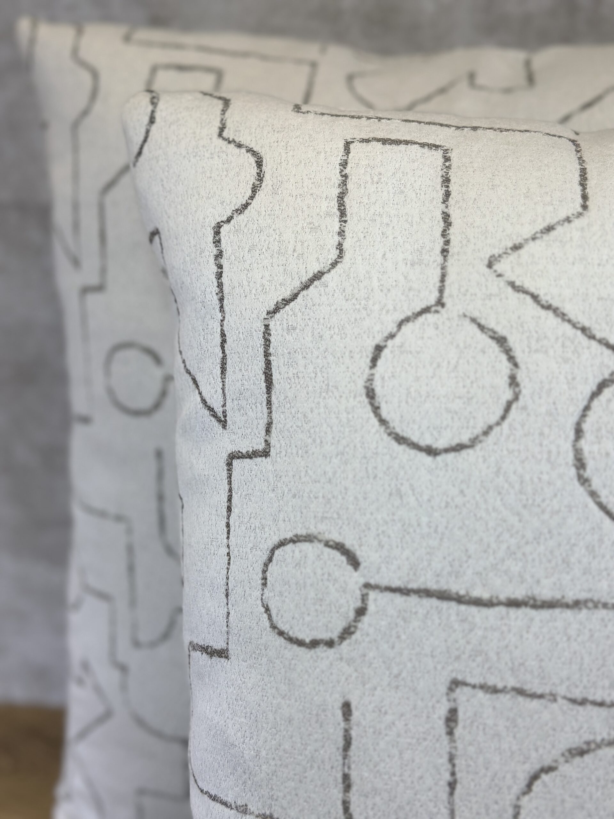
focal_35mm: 48
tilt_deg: -18.6
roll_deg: +0.8
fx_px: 1135
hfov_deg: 30.3
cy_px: 410
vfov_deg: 39.7
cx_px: 307
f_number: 1.78
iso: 80
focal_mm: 6.86
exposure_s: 1/424
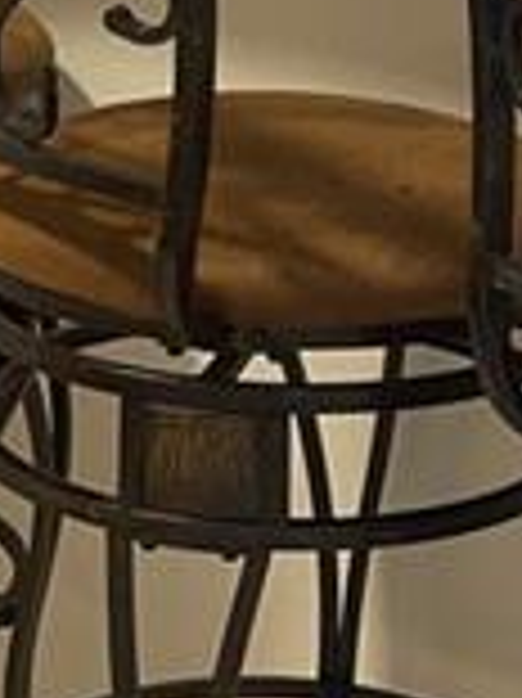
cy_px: -288
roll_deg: -1.3
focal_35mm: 124
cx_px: 310
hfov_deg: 11.9
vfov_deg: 15.0
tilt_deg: -4.8
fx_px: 2497
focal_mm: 5.1
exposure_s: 1/60
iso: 160
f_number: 1.6
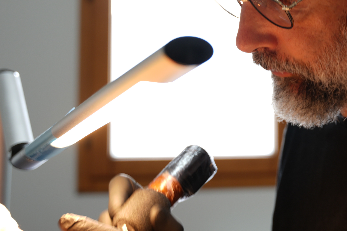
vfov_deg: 14.2
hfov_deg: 20.3
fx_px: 925
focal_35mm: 96
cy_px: 41
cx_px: 381
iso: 64
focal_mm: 34.7
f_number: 2.8
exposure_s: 1/20
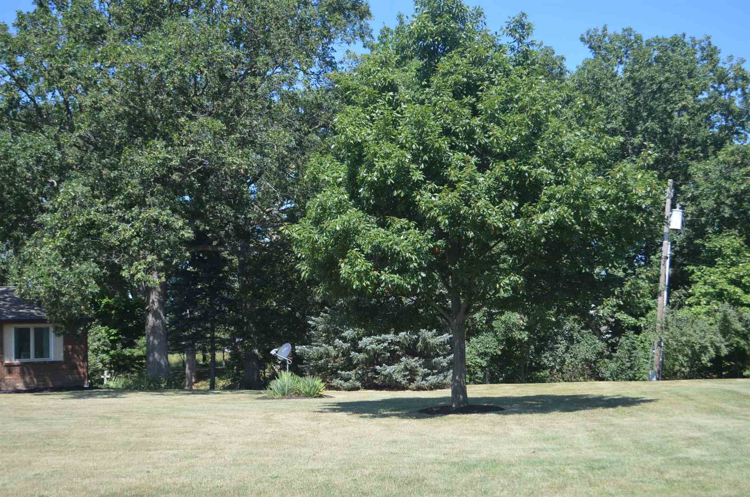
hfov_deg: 41.2
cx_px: 375
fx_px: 998
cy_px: 248
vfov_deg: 27.9
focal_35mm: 48
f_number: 4.8
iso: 400
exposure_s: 1/1000
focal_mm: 32
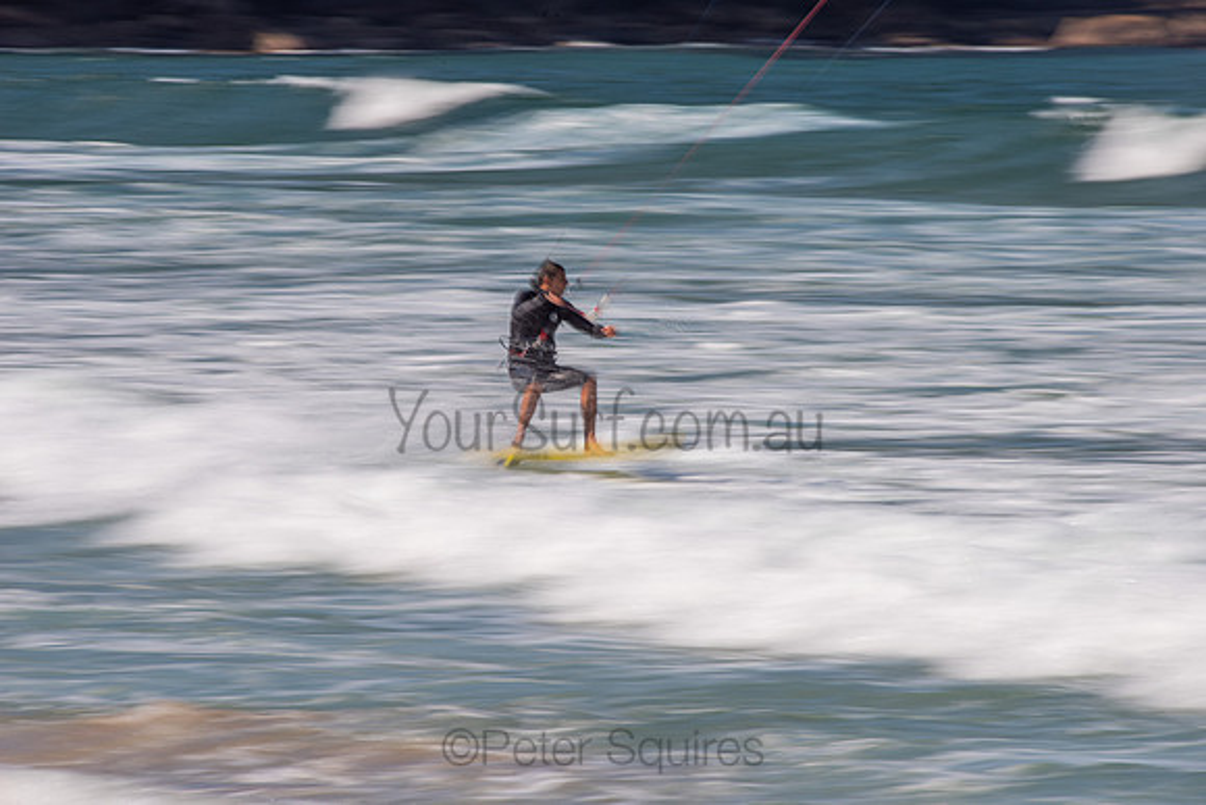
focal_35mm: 500
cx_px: 603
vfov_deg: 2.8
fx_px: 16753
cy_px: 402
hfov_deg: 4.1
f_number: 18
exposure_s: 1/25
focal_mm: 500
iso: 64
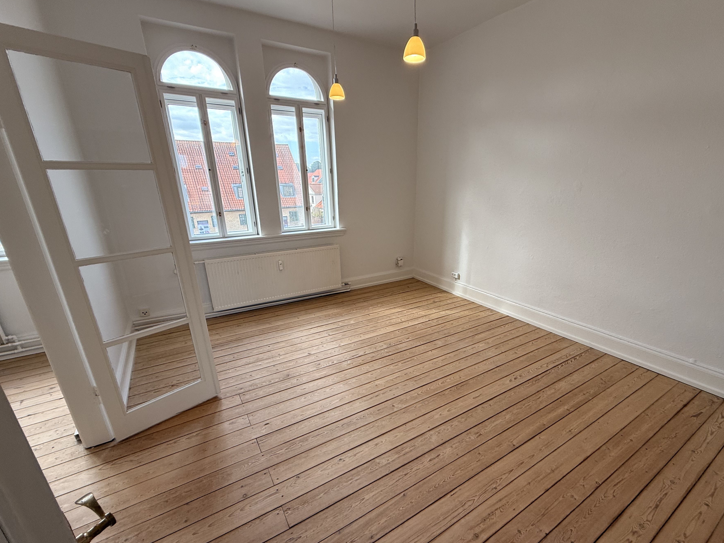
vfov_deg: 77.9
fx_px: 335
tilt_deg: -20.0
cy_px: 298
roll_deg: +0.9
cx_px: 384
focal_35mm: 16
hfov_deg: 94.4
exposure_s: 1/138
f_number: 2.2
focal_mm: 2.22
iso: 64
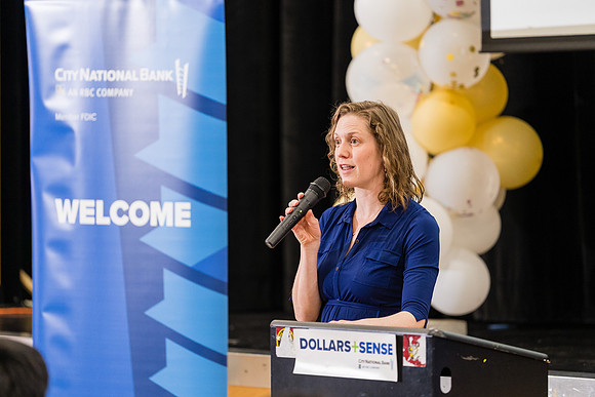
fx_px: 3306
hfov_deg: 10.3
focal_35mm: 200
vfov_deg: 6.9
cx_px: 298
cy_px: 198
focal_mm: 200
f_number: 2.8
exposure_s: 1/250
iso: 1600
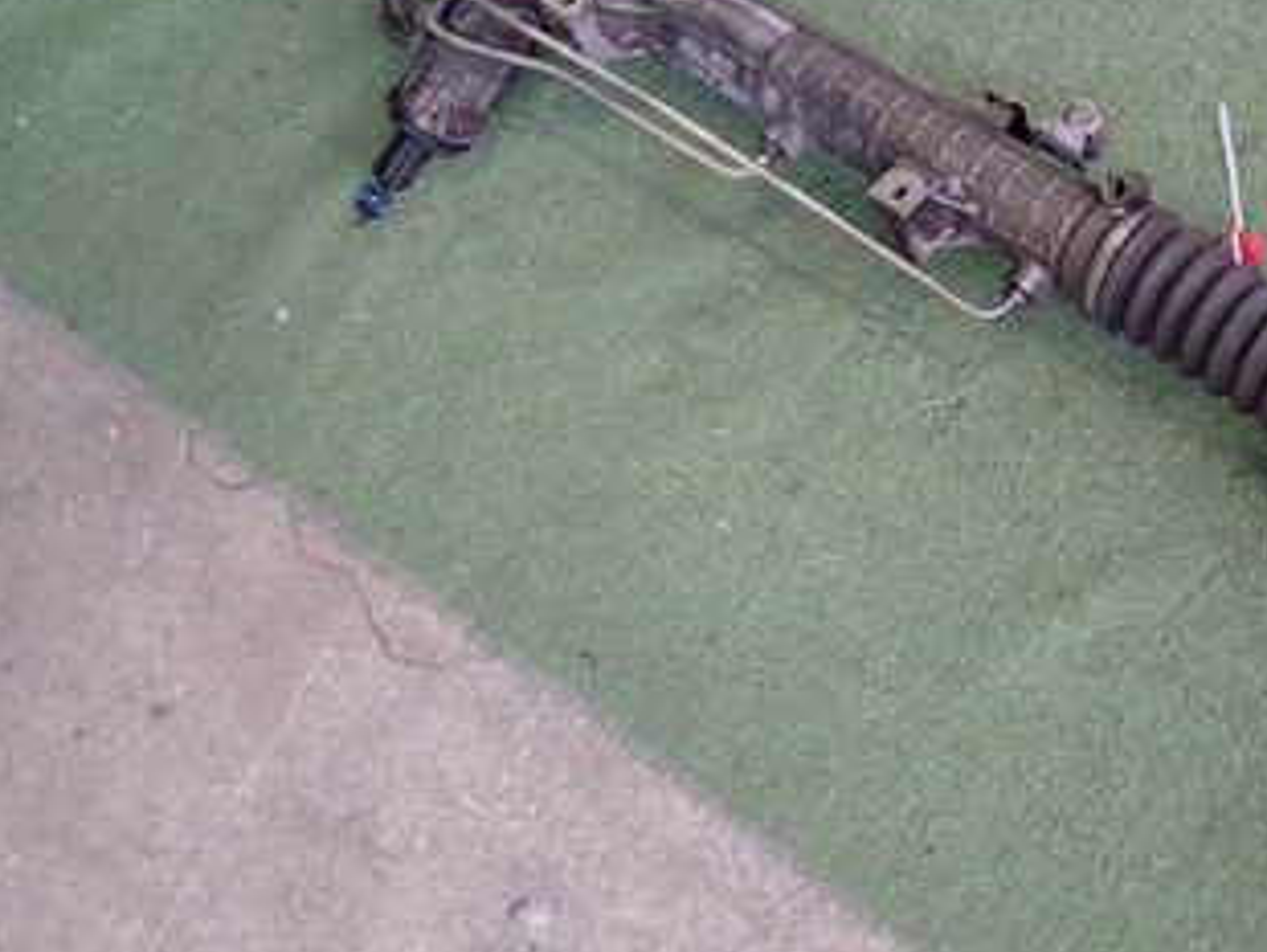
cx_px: 1140
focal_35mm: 58
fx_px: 2125
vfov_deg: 25.2
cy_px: 335
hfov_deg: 31.6
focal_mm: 5.4
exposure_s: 1/50
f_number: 2.3
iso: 200
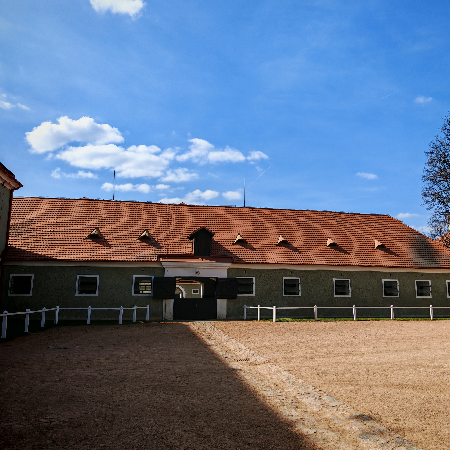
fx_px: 471
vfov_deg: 51.1
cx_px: 275
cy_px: 224
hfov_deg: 50.7
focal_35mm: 32
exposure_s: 1/3000
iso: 50
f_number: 1.6
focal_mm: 7.62
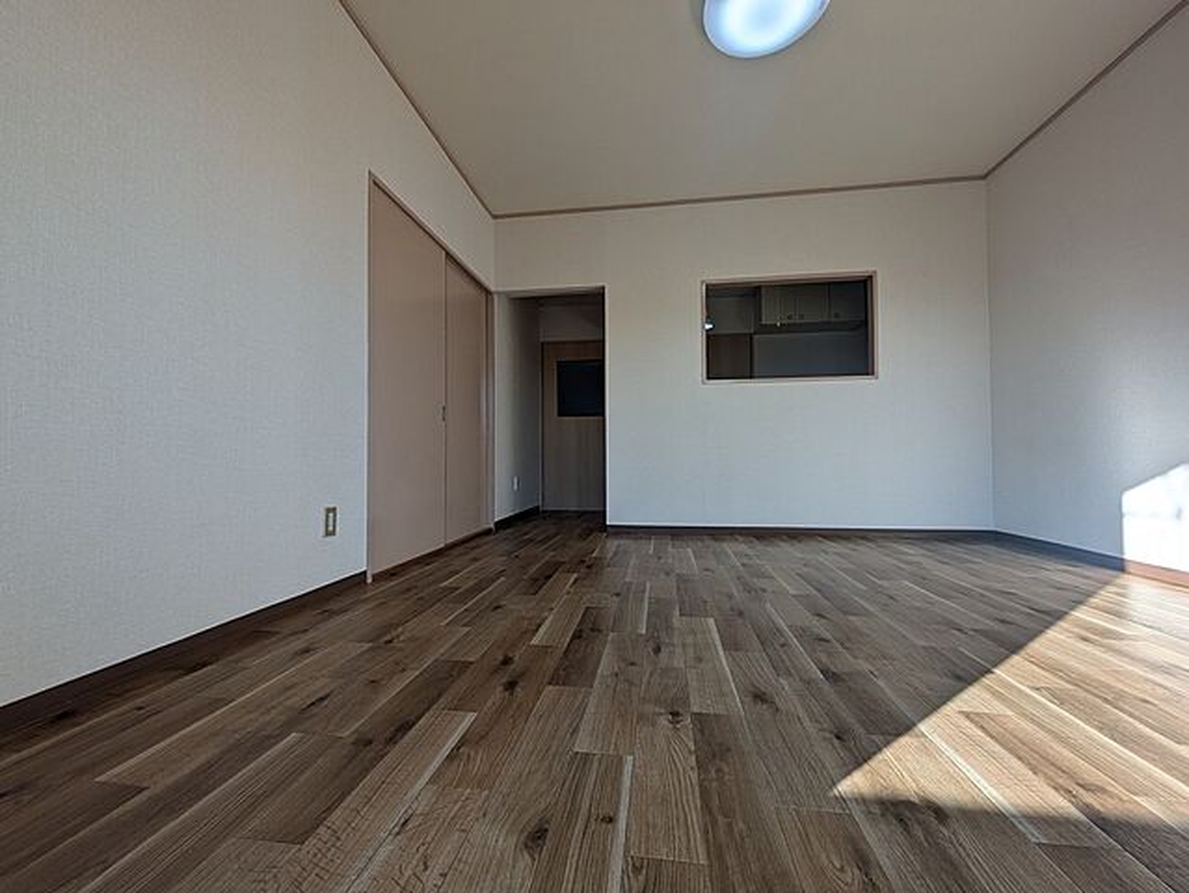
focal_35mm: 14
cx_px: 594
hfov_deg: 102.0
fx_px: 481
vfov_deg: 85.7
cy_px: 446
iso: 47
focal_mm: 1.83
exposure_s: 1/472
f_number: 2.2
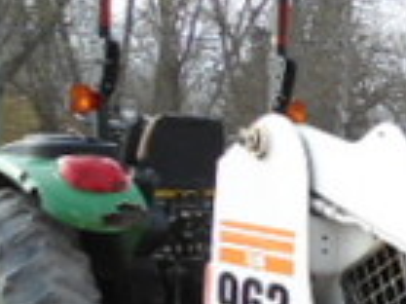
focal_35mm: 102
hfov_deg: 15.9
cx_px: 762
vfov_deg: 14.0
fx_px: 1195
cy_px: 374
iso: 80
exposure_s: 1/500
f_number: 2.8
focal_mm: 4.7
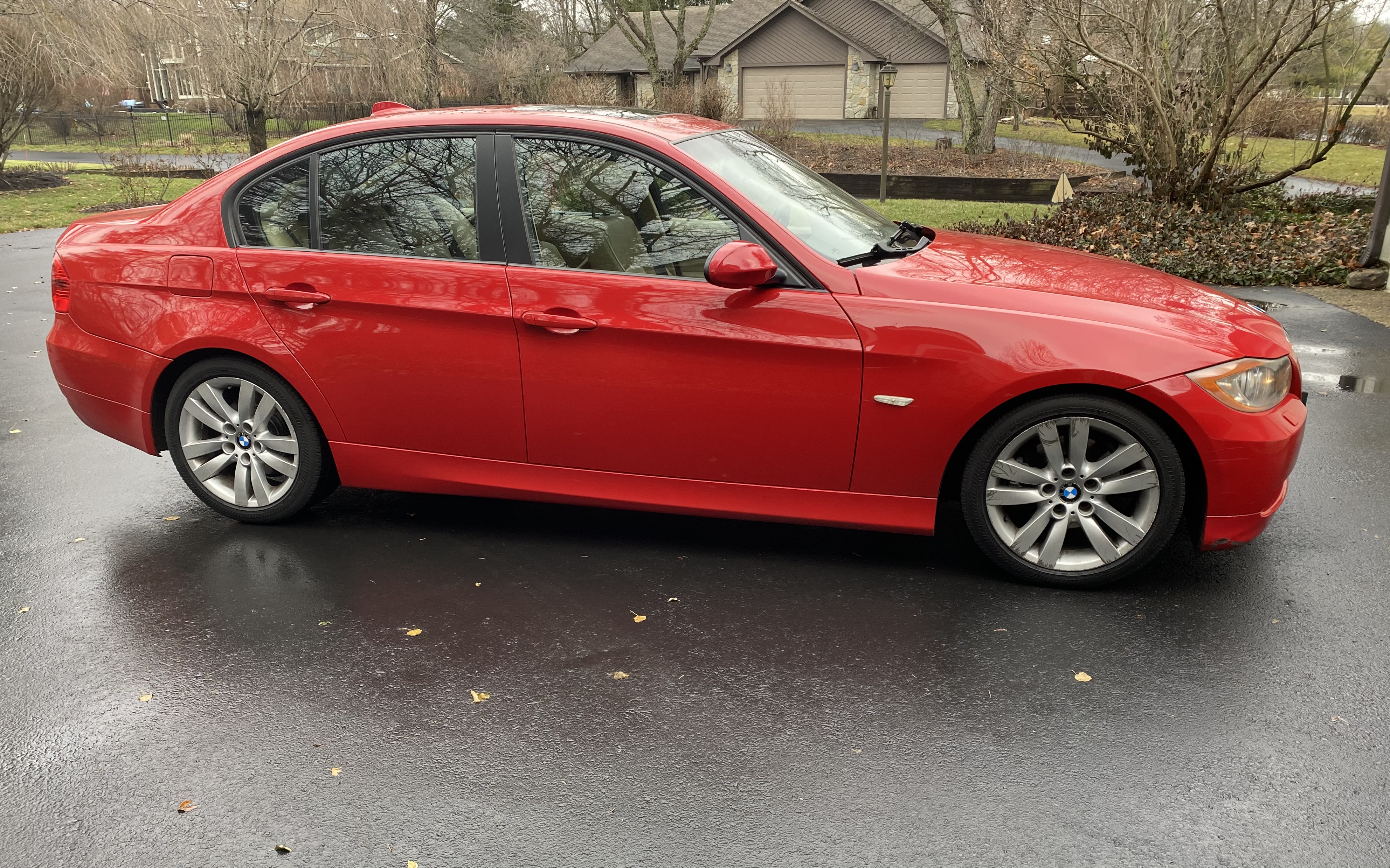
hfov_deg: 66.5
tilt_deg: -20.5
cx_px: 702
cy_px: 496
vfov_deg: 44.4
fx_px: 1061
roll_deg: +0.5
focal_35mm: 28
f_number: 1.8
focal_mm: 4.25
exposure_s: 1/122
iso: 100
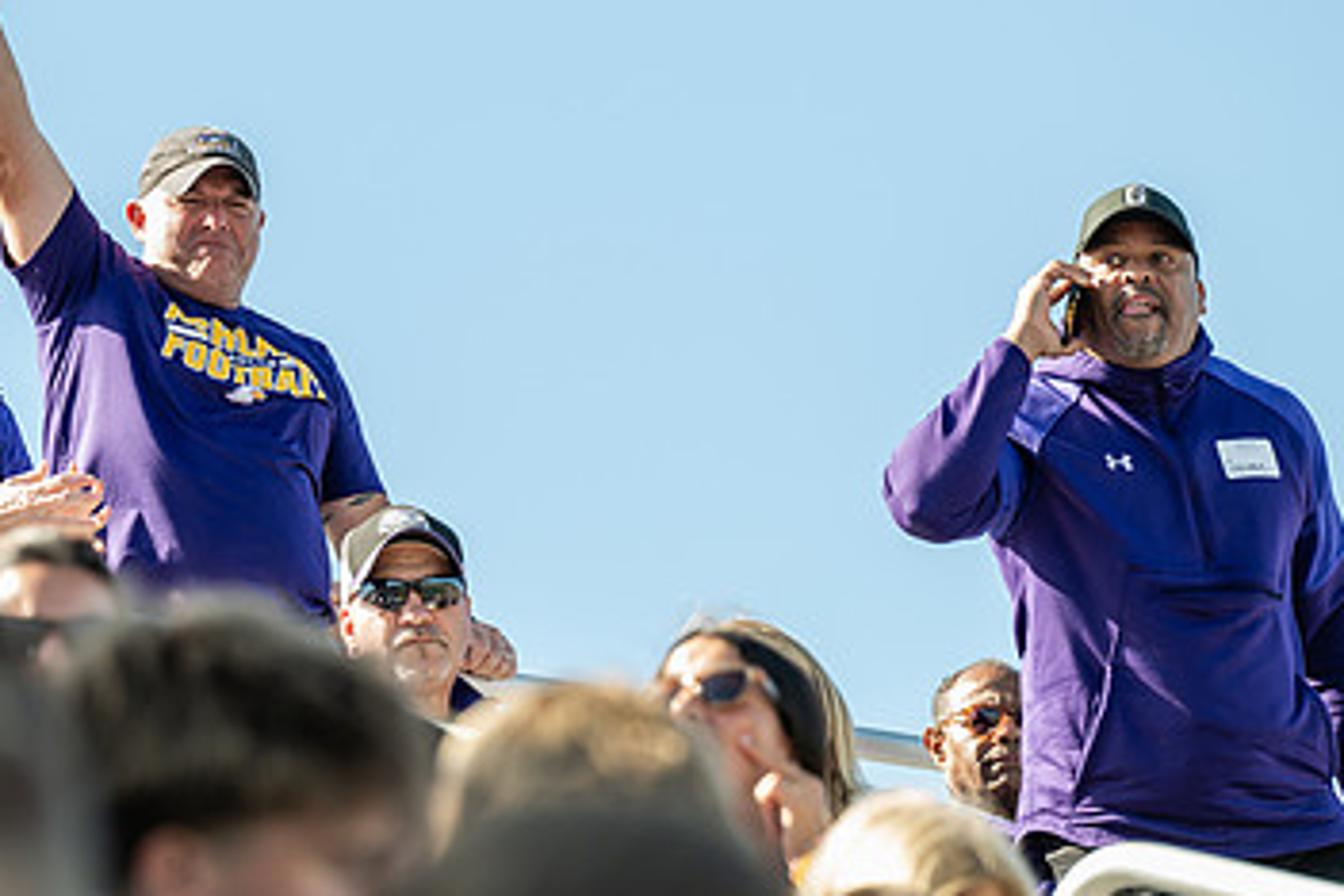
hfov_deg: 6.7
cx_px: 310
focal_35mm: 306
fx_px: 11423
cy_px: 404
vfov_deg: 4.5
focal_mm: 185
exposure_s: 1/320
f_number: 4.5
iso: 200
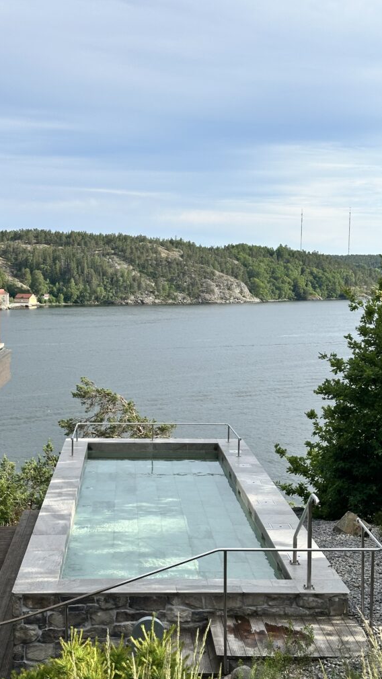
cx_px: 160
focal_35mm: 53
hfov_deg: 22.6
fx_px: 955
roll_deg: -1.2
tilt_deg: -3.7
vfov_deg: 39.2
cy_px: 344
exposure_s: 1/3058
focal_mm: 6.86
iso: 64
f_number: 1.78
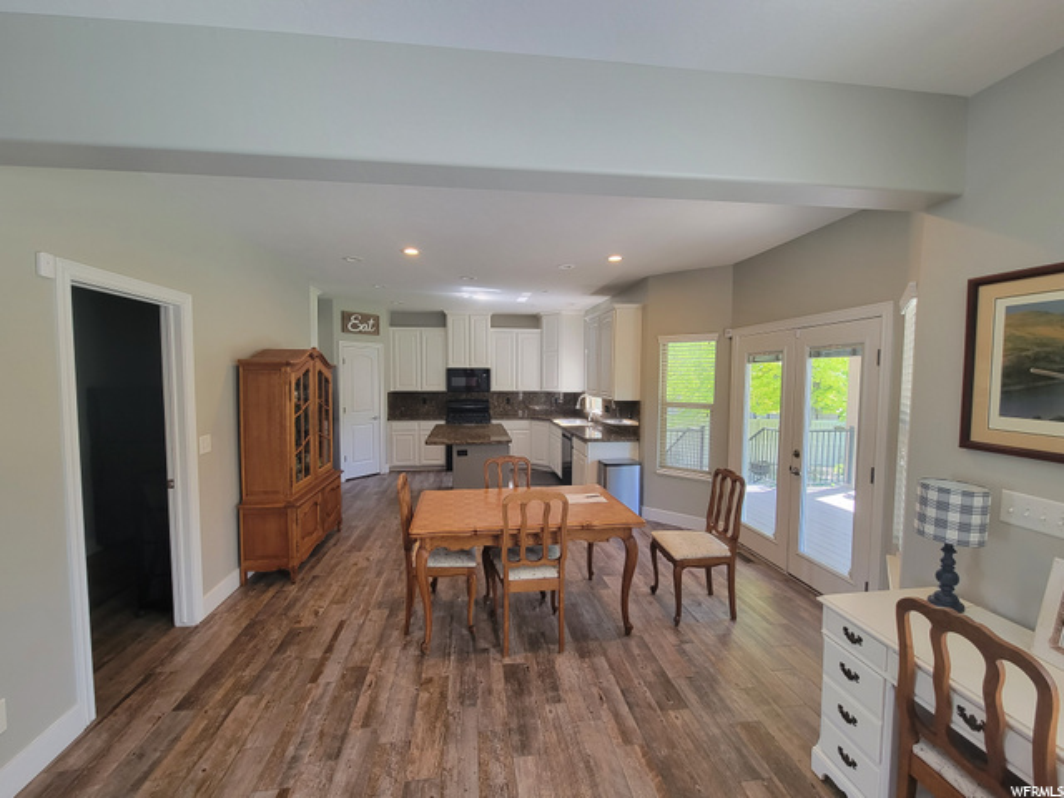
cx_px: 532
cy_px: 399
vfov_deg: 89.9
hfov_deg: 106.2
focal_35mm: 13
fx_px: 400
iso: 125
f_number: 2.2
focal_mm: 2.2
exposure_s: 1/60
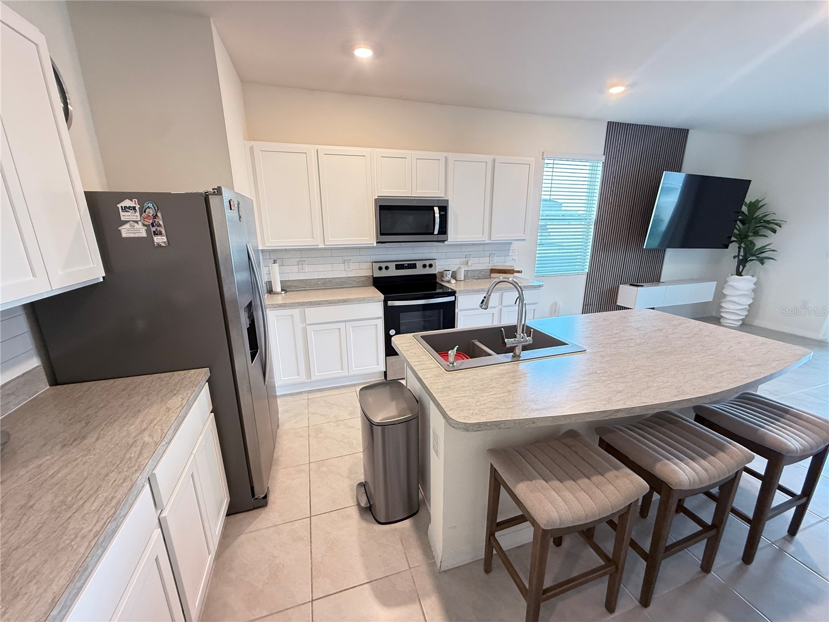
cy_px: 311
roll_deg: +0.5
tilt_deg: -14.4
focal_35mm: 14
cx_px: 414
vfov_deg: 85.7
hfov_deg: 102.1
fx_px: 335
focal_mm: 2.22
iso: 400
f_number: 2.2
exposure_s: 1/60
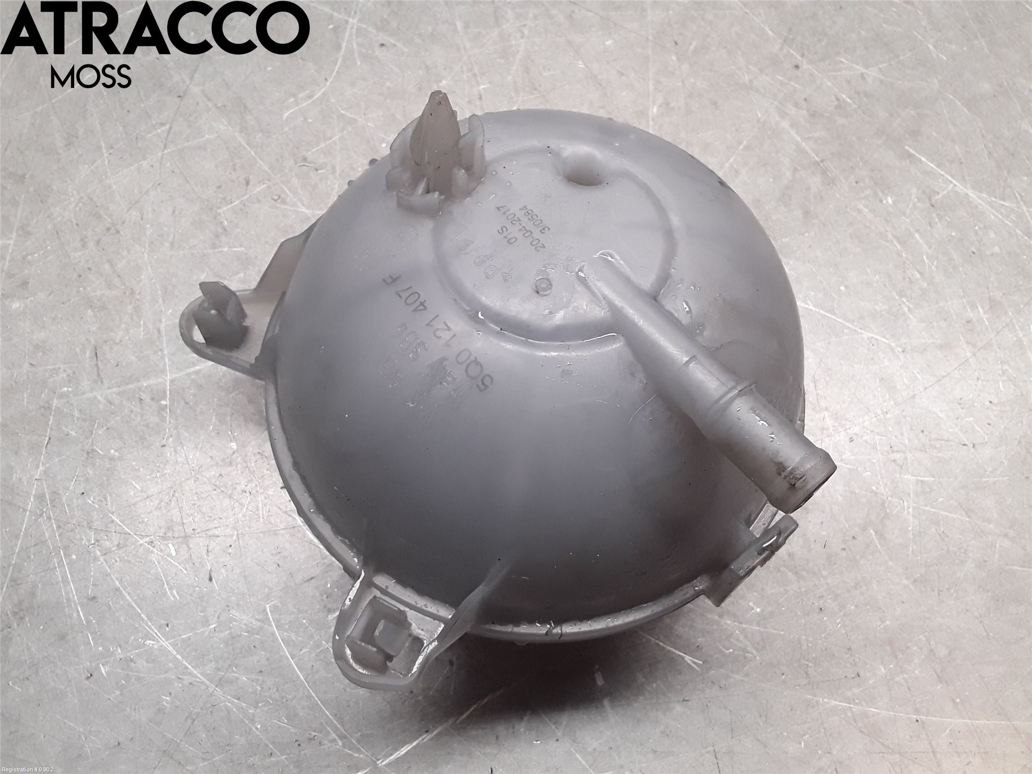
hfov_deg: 63.4
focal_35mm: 28
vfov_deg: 49.7
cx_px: 516
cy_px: 387
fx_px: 835
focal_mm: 2.91
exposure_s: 1/100
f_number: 1.9
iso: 80
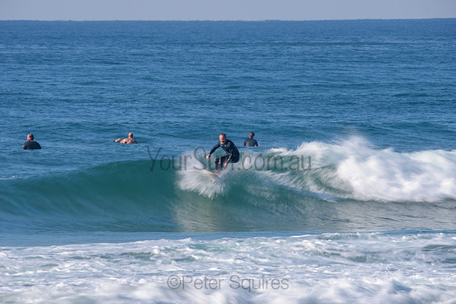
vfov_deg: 2.8
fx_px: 6335
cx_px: 228
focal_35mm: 500
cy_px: 152
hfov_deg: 4.1
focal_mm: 500
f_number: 14
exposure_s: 1/13
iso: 31
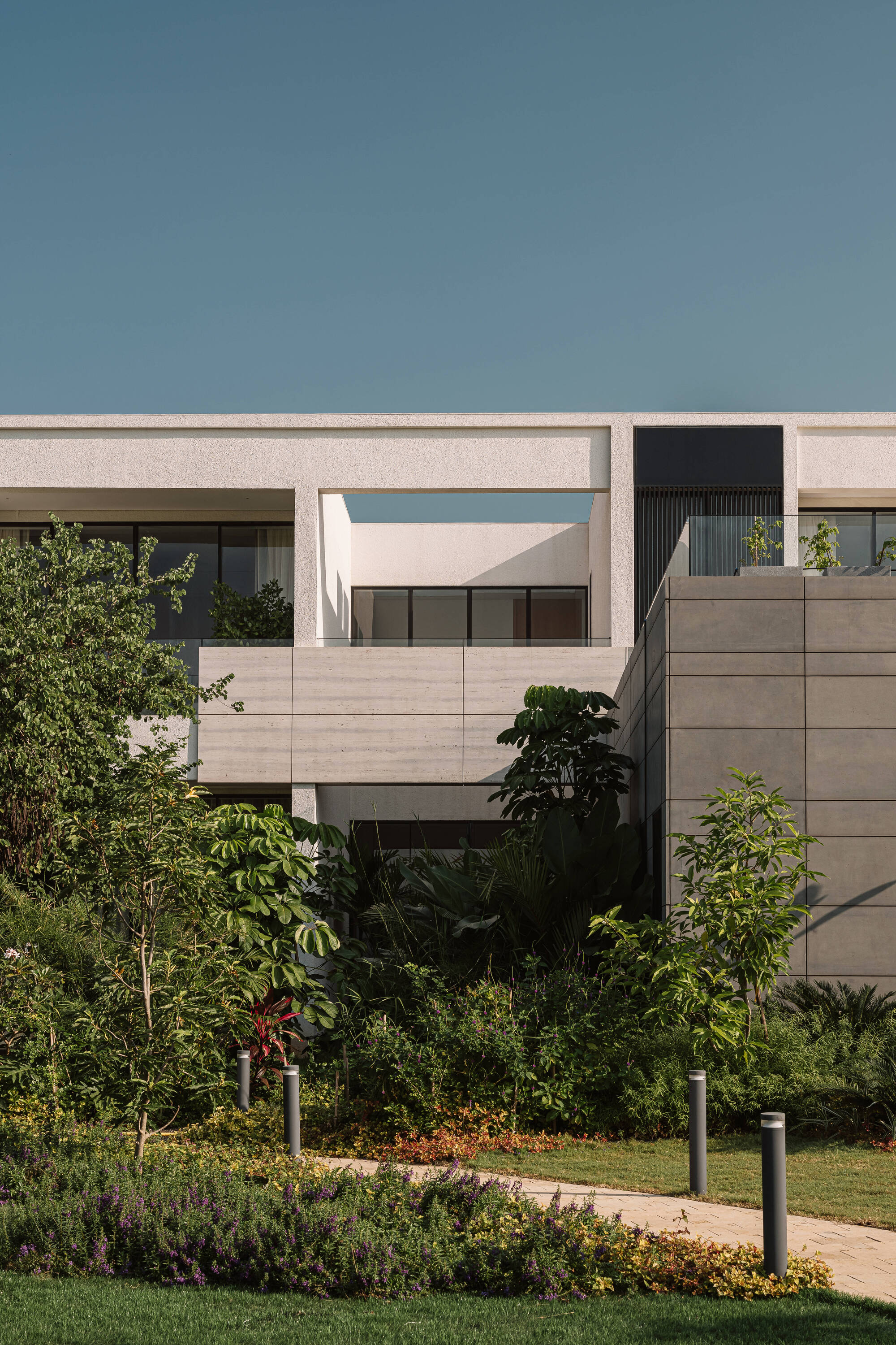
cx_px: 448
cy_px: 672
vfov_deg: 45.4
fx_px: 1605
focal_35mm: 43
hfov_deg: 31.2
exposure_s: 1/50
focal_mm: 43
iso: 100
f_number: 10
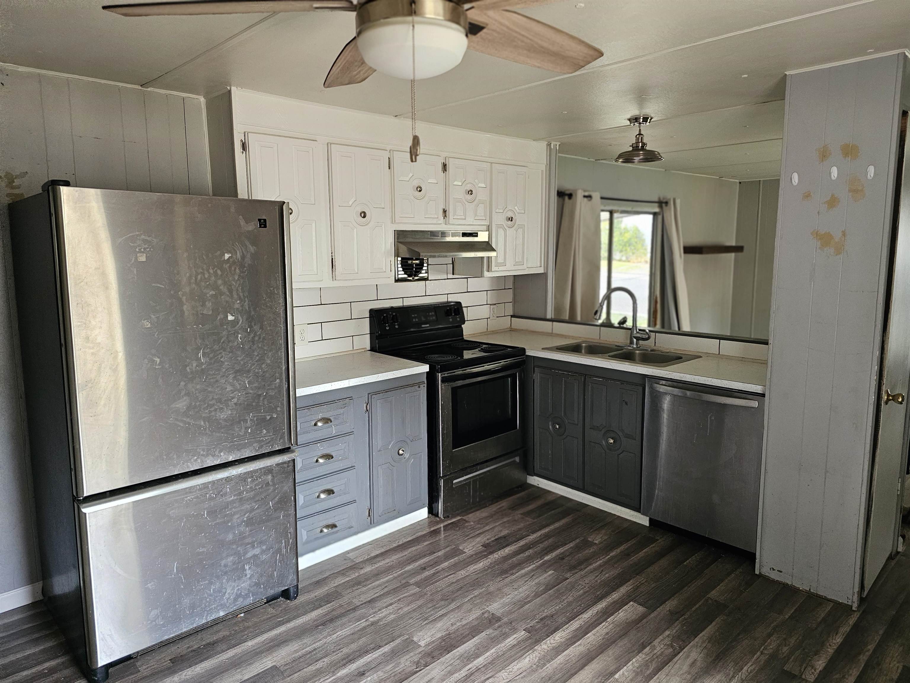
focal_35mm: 23
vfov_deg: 58.9
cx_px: 455
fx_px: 605
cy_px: 342
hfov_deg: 73.9
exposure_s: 1/120
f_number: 1.7
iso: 800
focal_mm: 6.3
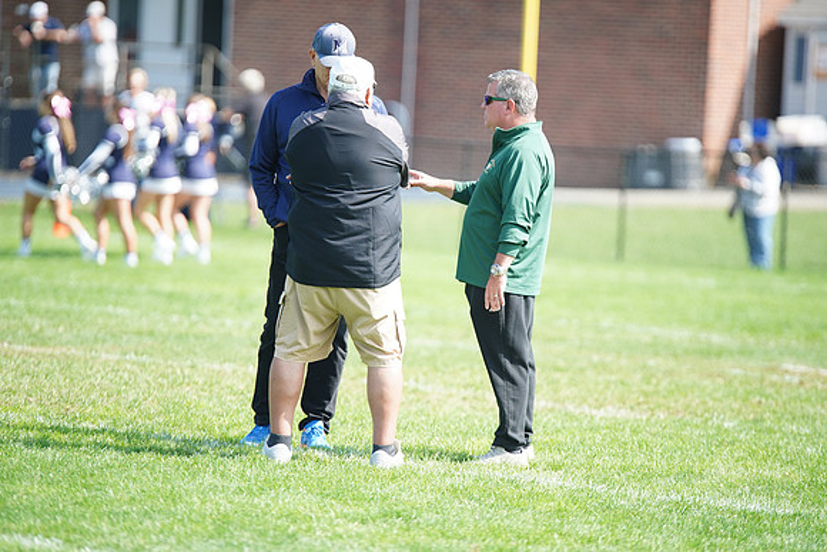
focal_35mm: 300
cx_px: 414
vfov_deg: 4.6
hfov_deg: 6.9
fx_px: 6893
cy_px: 276
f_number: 2.8
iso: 400
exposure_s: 1/1250
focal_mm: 300
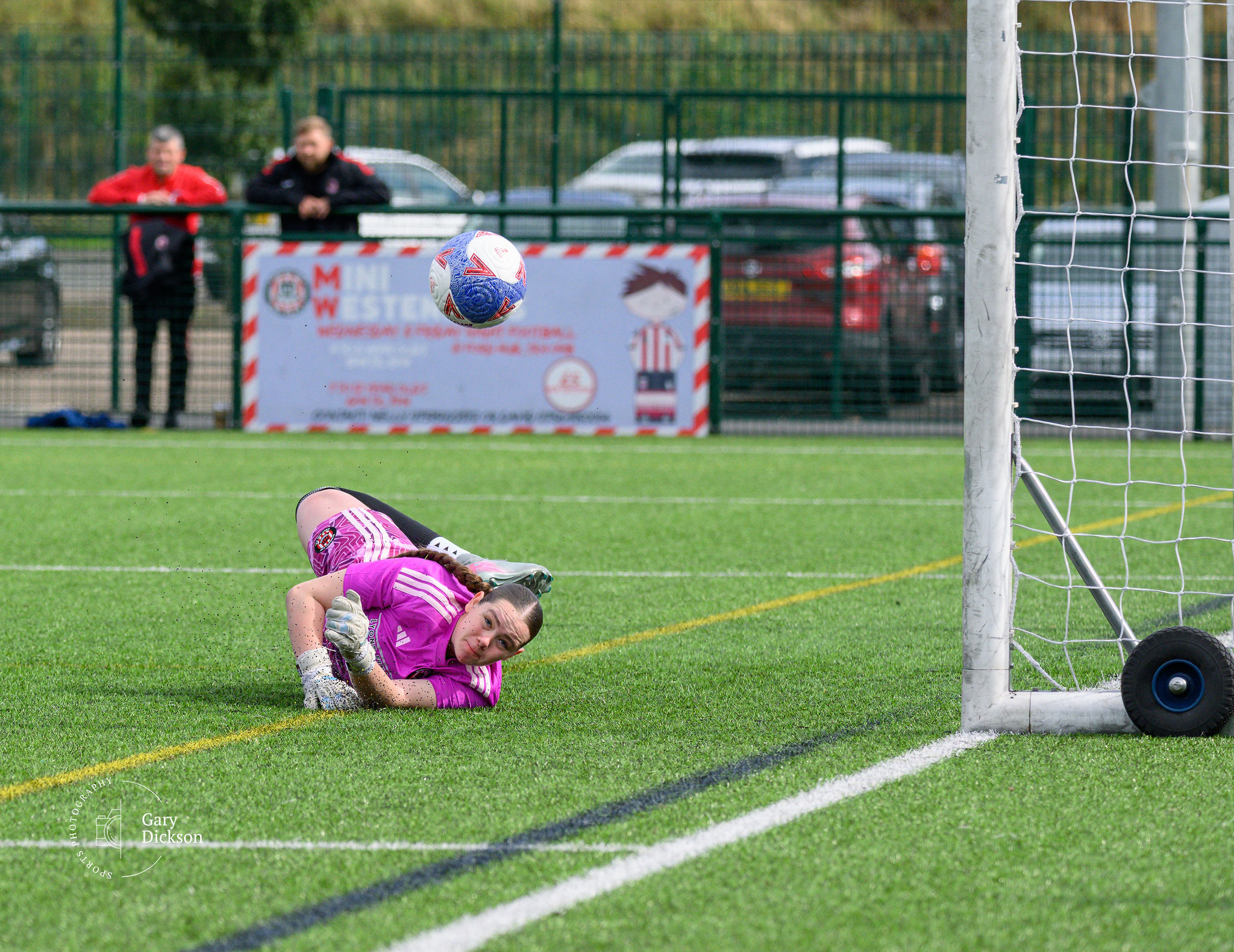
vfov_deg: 4.3
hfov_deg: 5.6
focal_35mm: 349
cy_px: 354
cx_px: 490
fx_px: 12581
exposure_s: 1/1600
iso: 560
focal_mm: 190
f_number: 5
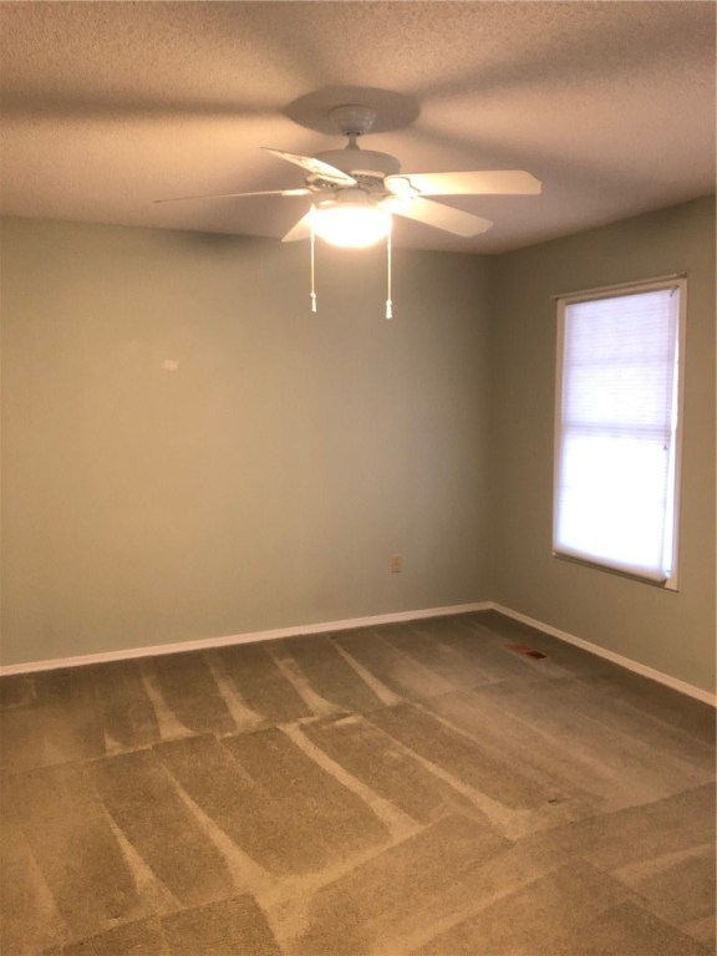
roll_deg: -0.3
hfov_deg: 49.7
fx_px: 773
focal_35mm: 28
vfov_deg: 63.4
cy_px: 478
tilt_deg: -4.9
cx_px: 358
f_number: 1.8
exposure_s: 1/13
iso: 100
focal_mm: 3.99
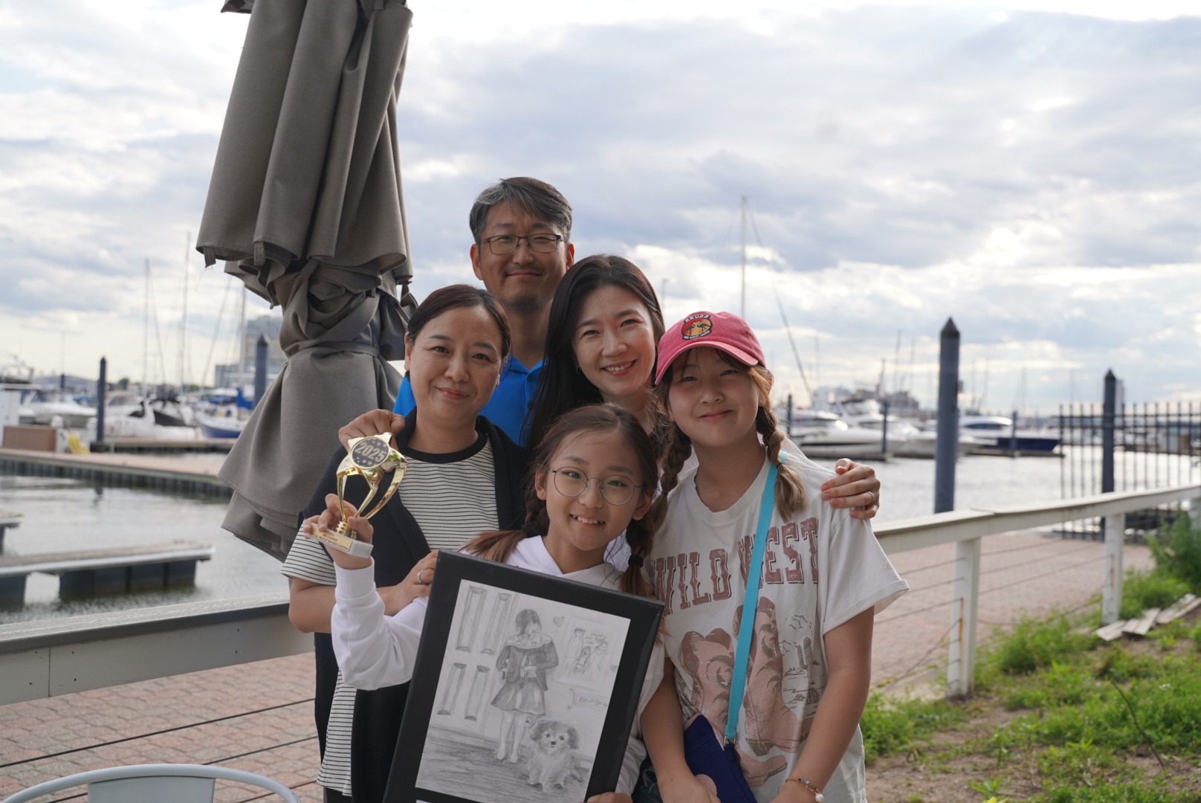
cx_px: 600
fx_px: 1168
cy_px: 402
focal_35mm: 35
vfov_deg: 37.9
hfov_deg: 54.4
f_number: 4.5
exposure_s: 1/320
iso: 100
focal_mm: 35
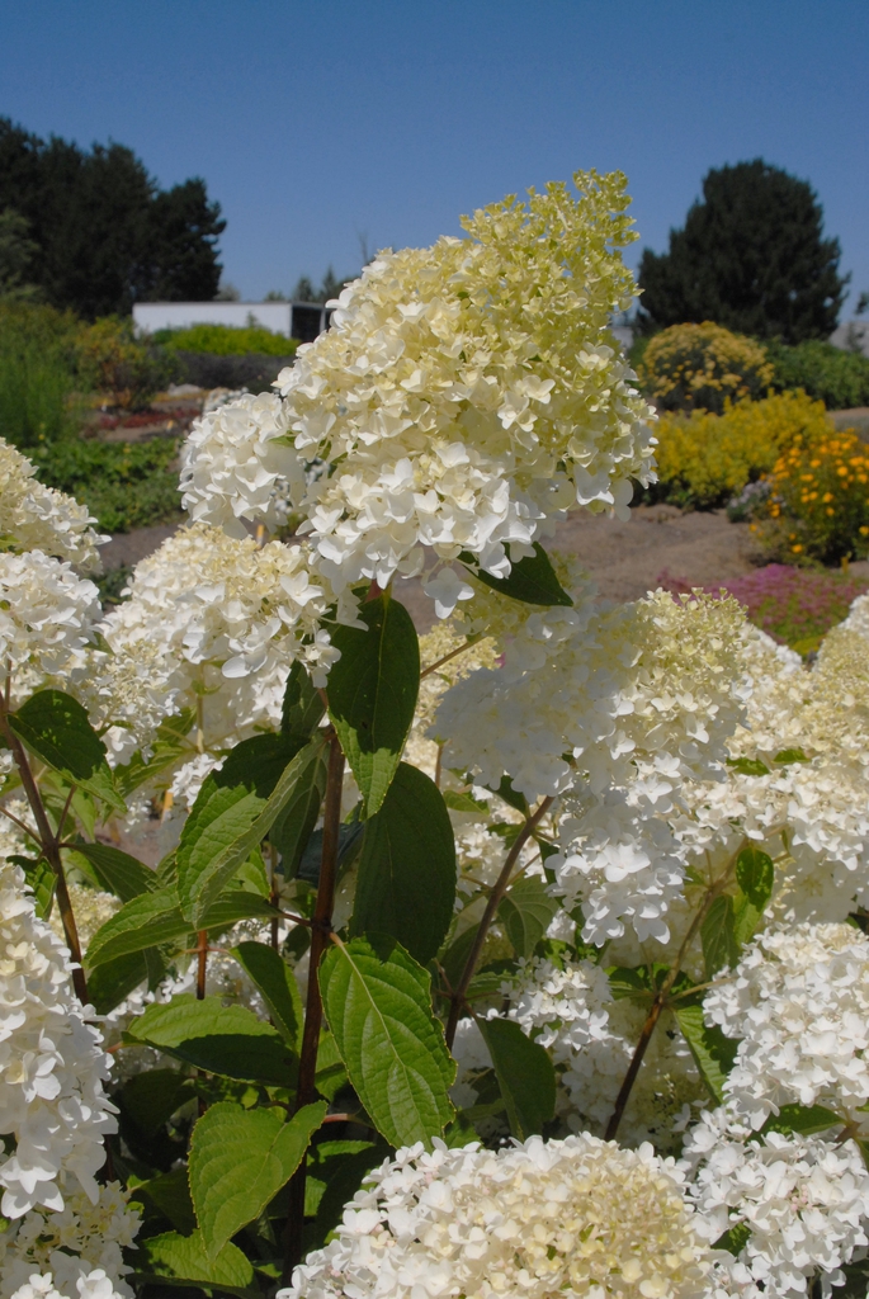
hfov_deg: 32.0
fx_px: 1517
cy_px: 650
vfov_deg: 46.4
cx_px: 434
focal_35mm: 42
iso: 400
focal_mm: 28
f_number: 14
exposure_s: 1/750
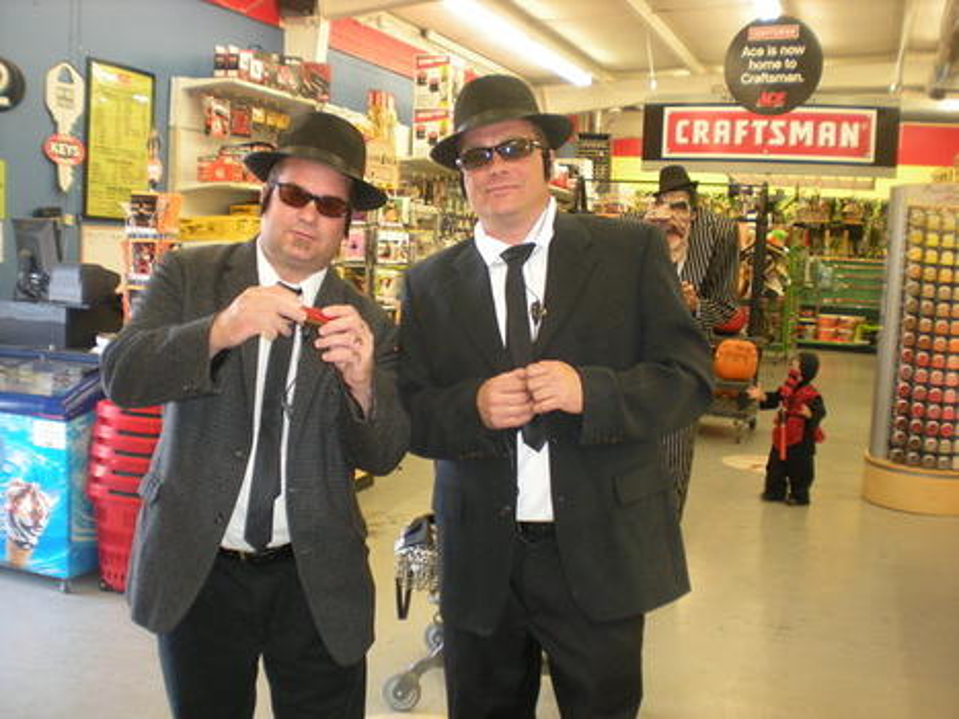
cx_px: 480
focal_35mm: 38
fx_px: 1052
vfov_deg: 37.7
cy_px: 360
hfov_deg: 49.0
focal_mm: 6.3
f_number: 3.1
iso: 182
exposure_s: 1/30
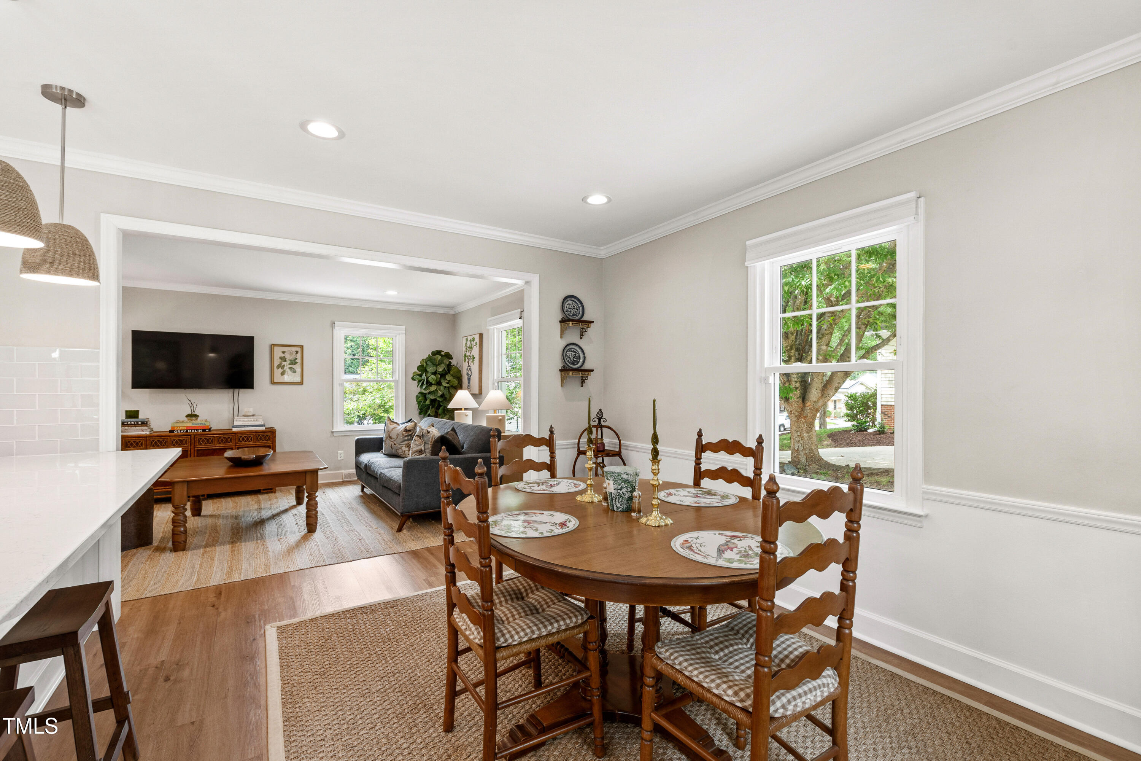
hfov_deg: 100.4
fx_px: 475
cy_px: 380
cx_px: 570
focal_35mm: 15
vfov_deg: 77.3
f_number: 9
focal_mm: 10
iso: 160
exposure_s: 1/2
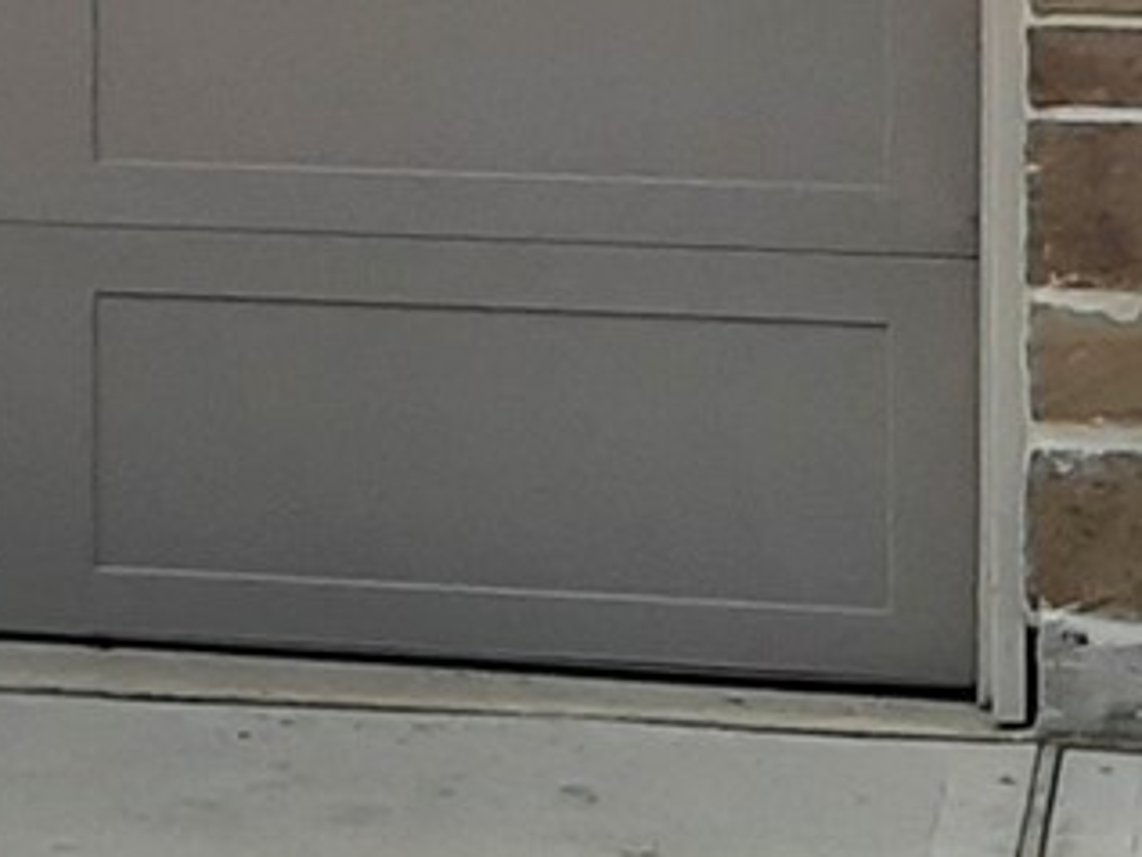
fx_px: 5545
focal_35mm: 168
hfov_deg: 11.6
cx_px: -166
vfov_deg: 8.5
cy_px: -634
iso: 40
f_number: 1.7
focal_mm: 3.93
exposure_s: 1/2924
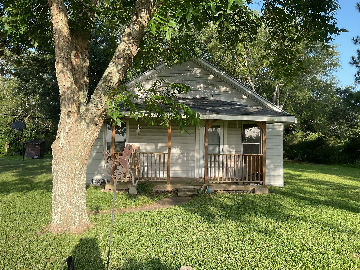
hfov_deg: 61.7
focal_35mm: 29
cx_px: 180
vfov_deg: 48.2
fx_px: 302
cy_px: 135
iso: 16
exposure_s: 1/457
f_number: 1.8
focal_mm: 3
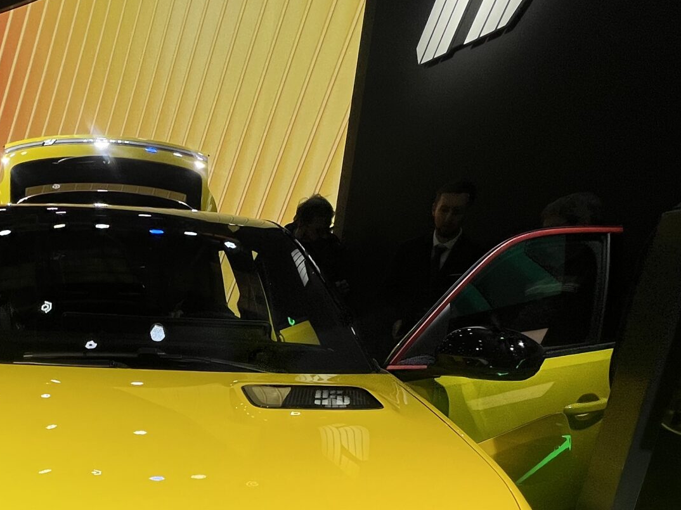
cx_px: 102
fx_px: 610
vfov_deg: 39.9
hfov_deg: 53.0
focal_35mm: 31
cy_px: 510
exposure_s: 1/158
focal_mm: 1.57
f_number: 1.8
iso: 32
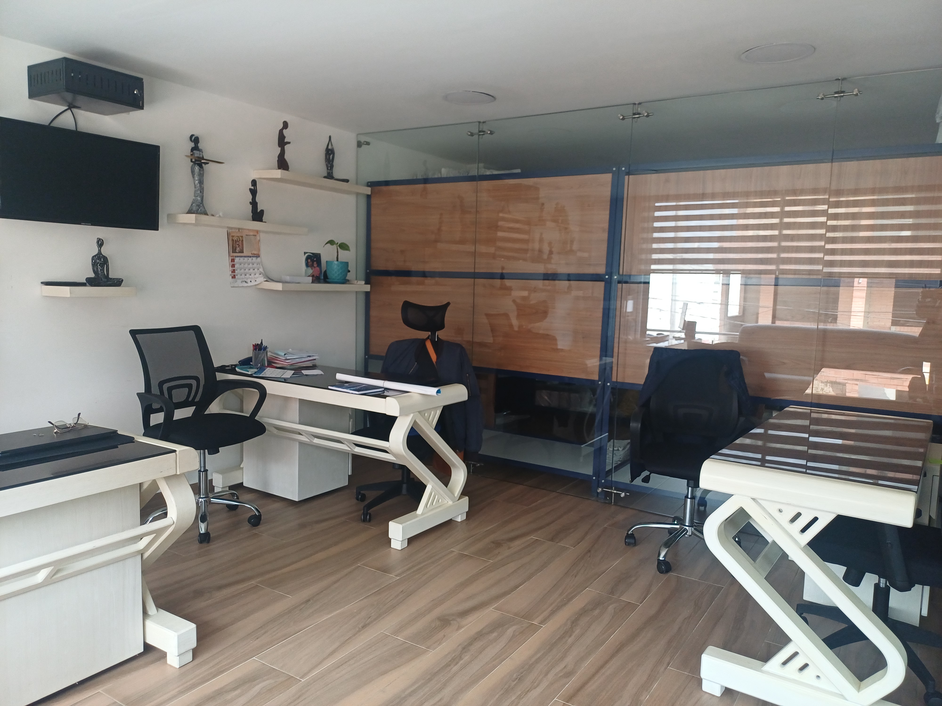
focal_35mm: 25
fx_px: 680
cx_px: 471
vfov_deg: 54.9
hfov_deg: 69.4
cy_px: 353
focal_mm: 4.65
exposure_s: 1/50
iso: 100
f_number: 1.8
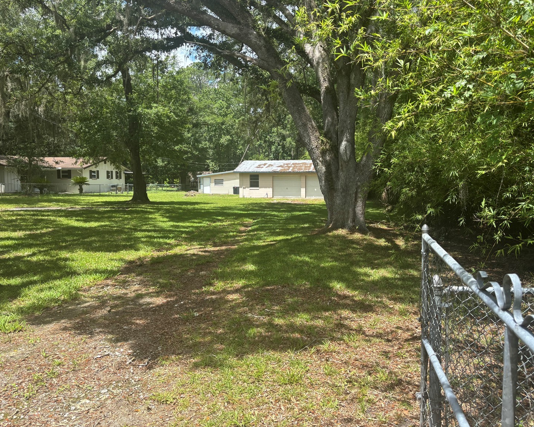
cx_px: 285
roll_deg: -0.5
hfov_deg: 62.2
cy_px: 208
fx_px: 443
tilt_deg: -3.3
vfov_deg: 51.5
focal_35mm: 28
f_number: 1.6
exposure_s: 1/1103
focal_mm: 5.96
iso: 50
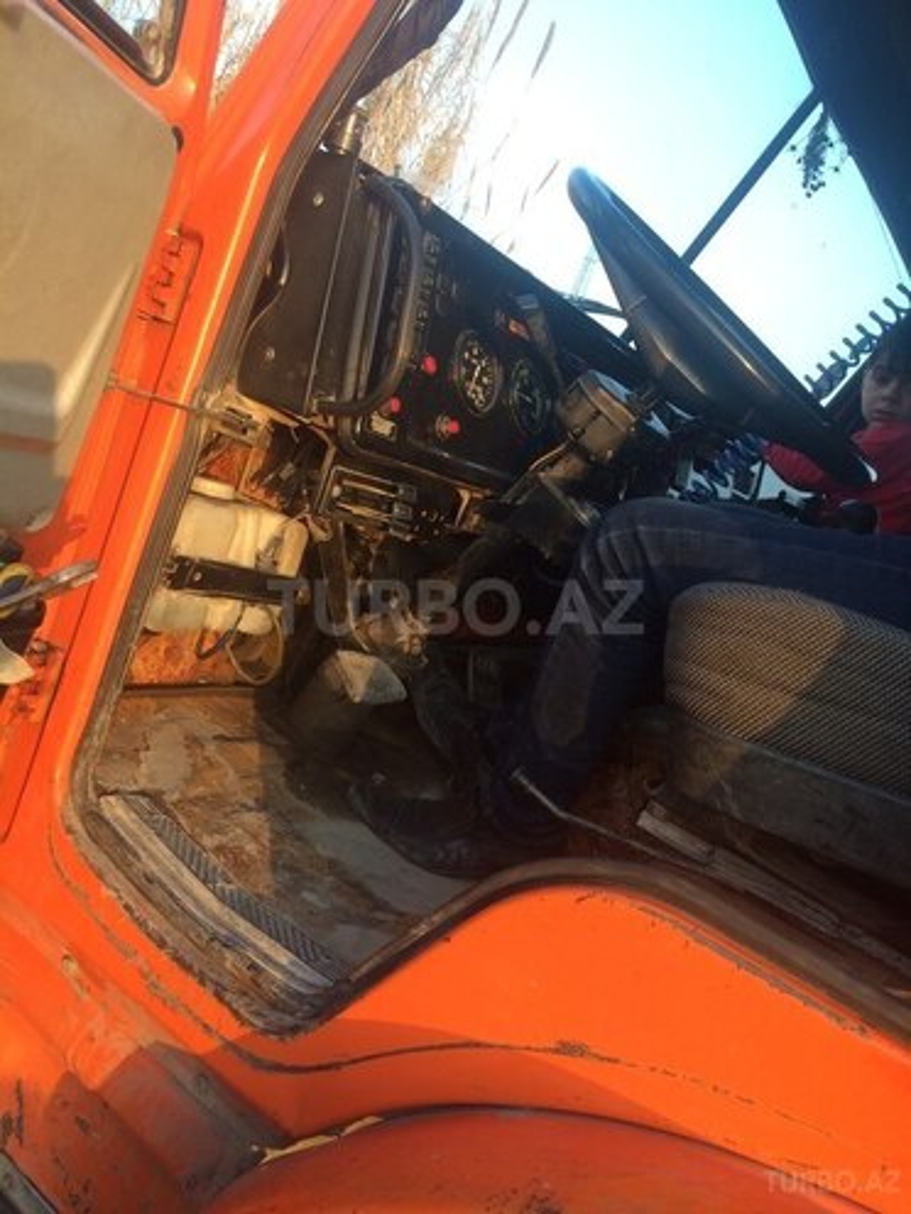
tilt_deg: -7.9
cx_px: 456
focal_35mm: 29
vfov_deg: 61.7
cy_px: 607
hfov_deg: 48.2
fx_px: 1018
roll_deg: -17.7
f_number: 2.2
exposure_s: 1/108
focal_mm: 4.15
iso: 32
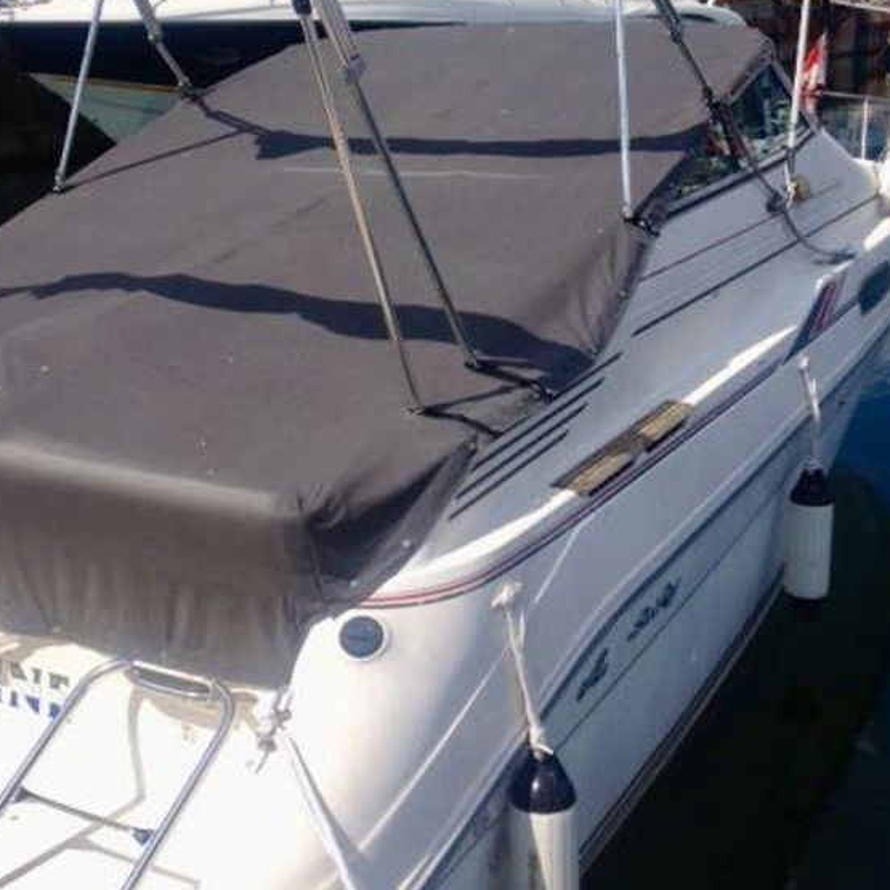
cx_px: 422
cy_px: 421
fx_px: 1513
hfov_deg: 32.8
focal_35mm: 52
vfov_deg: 32.8
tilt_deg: -17.2
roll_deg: +2.1
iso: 50
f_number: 2.4
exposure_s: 1/3067
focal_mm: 4.28
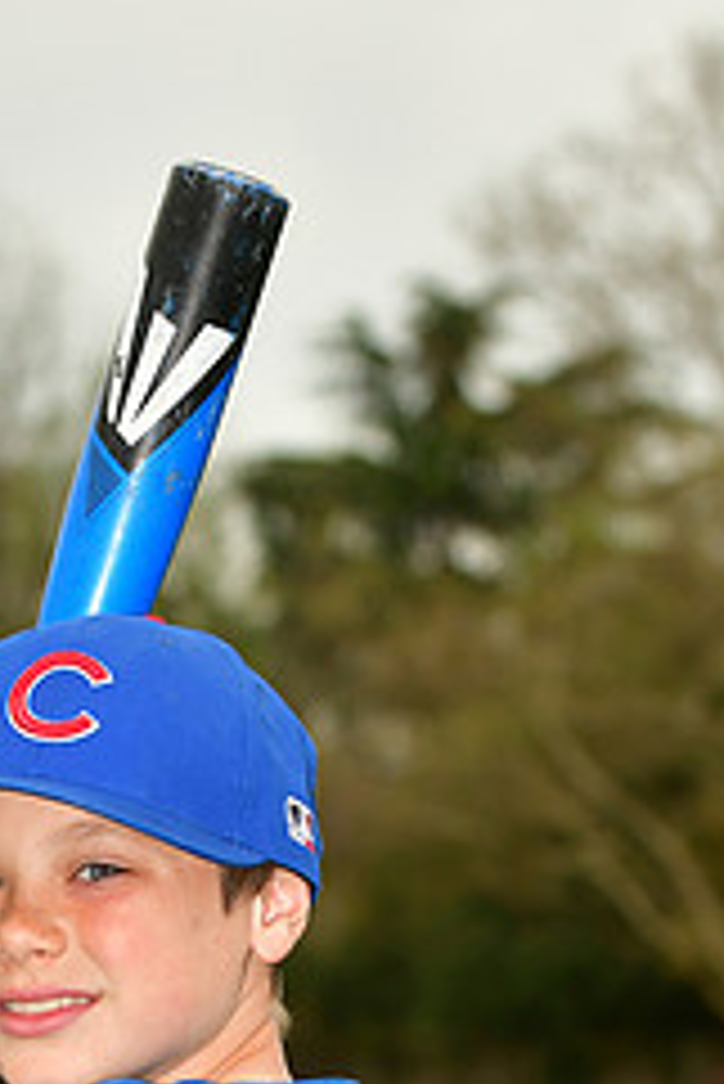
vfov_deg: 7.1
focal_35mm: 289
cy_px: 1241
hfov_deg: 4.8
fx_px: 8705
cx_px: 187
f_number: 5
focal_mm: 80
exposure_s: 1/1000
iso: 400
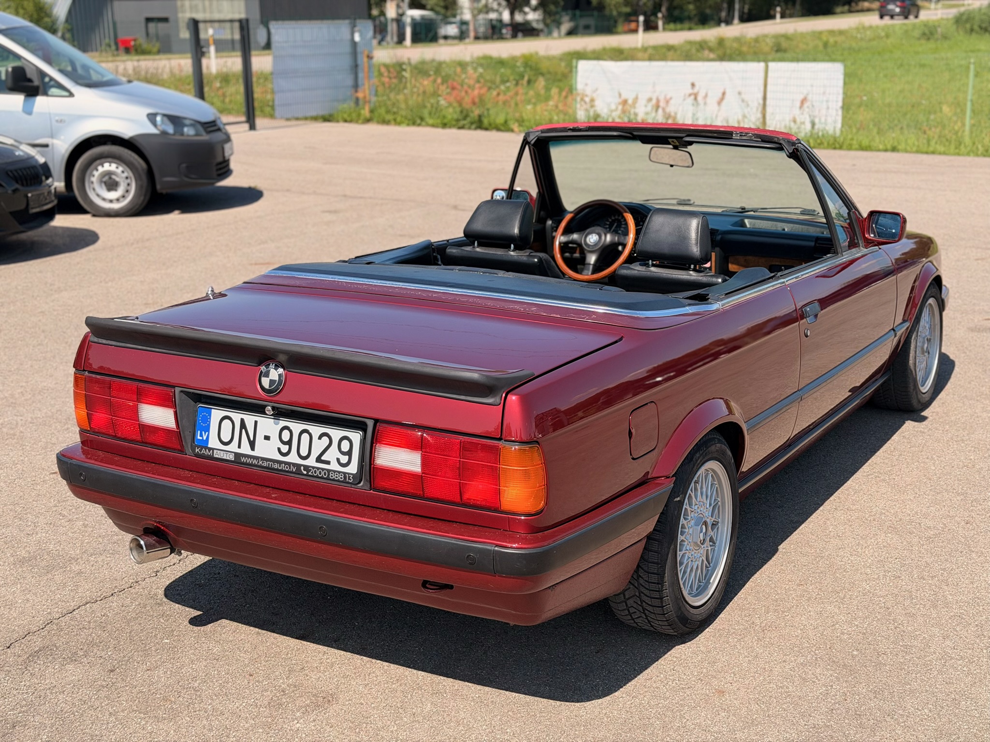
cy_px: 371
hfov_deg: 39.7
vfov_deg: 30.3
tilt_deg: -15.5
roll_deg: +1.4
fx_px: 1373
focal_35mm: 48
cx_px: 495
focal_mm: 6.76
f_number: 1.78
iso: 100
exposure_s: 1/3096
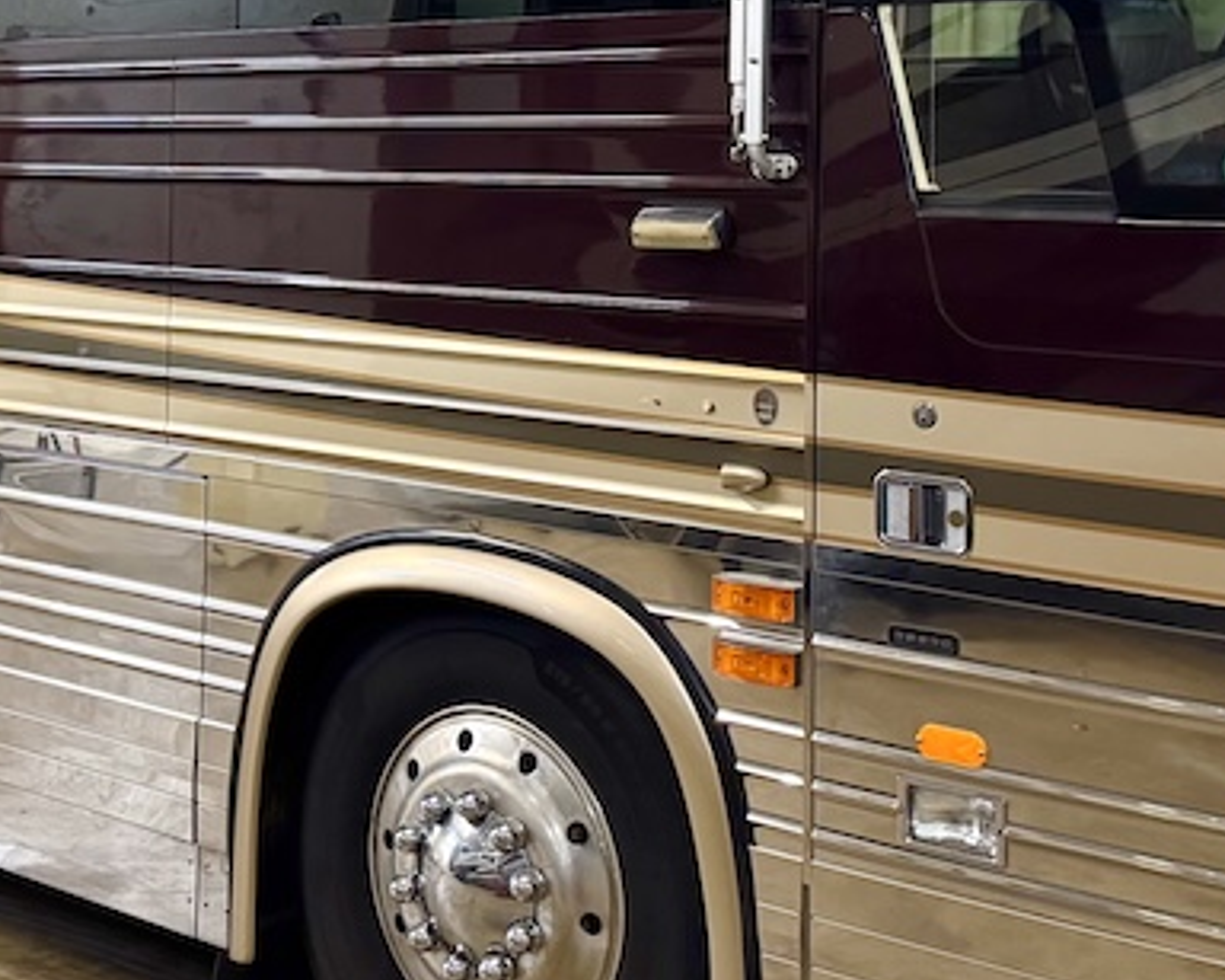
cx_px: 367
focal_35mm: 61
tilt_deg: +0.8
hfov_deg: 30.6
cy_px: 140
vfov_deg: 24.4
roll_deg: -1.5
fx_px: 2211
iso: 800
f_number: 1.78
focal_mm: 6.76
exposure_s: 1/60
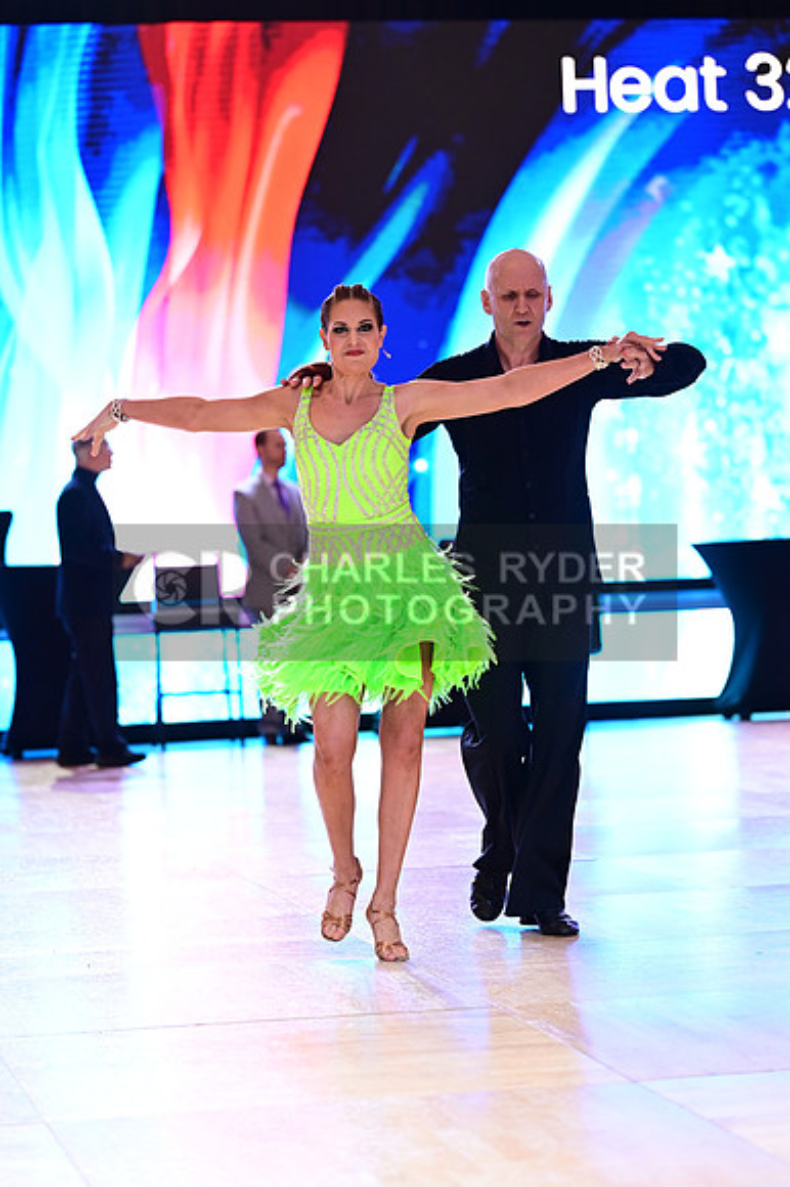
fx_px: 3790
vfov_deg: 17.8
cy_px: 594
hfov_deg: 11.9
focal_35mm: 115
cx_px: 395
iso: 2000
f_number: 2.8
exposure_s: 1/400
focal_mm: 115
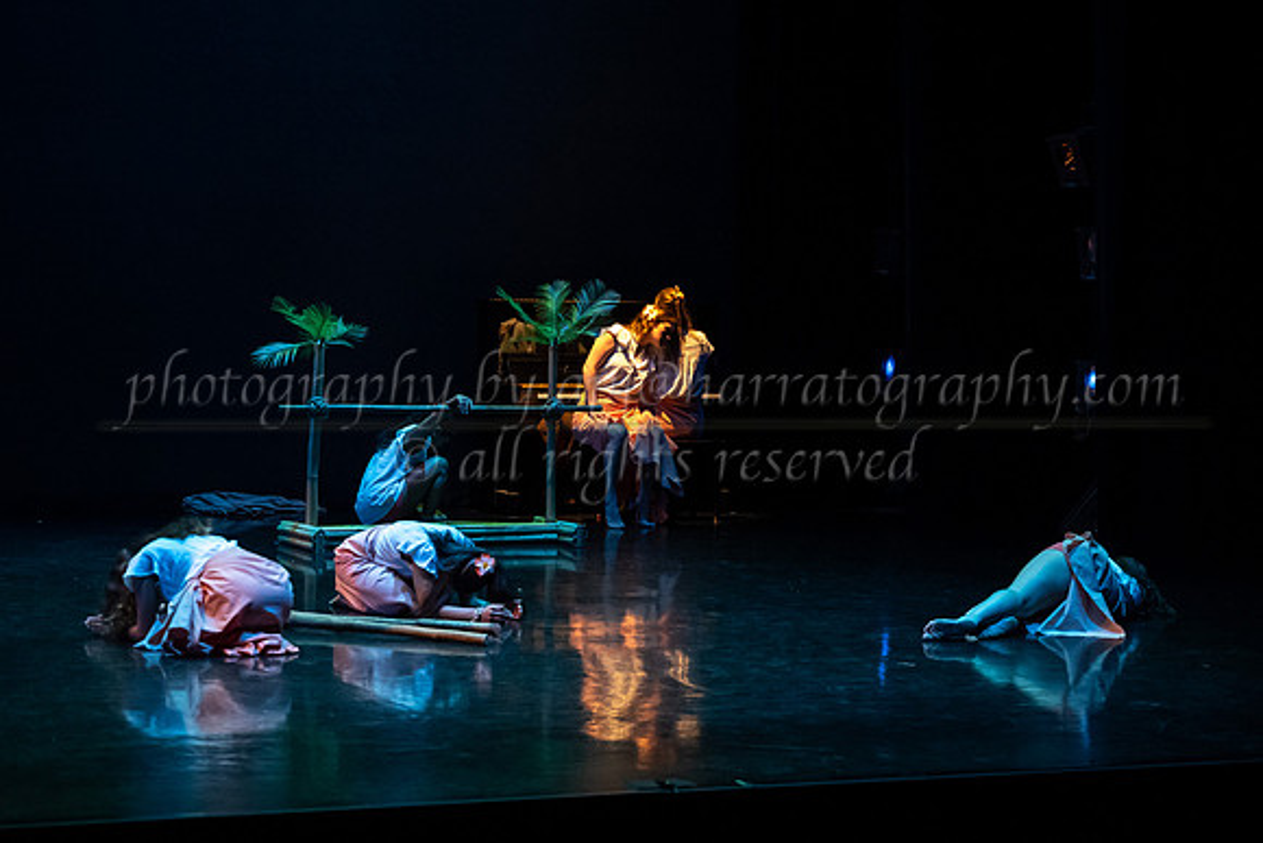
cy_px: 382
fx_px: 2879
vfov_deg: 16.6
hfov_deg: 24.7
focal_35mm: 82
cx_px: 572
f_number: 3.5
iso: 4000
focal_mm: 75
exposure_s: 1/320
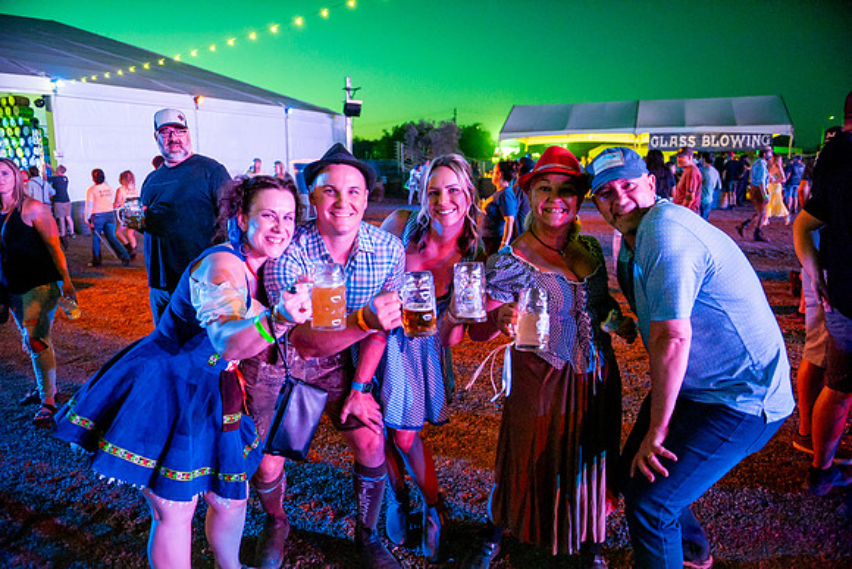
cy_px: 284
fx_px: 568
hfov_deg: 73.7
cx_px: 426
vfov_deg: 53.2
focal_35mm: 24
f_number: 2.8
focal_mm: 24
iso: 2500
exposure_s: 1/160
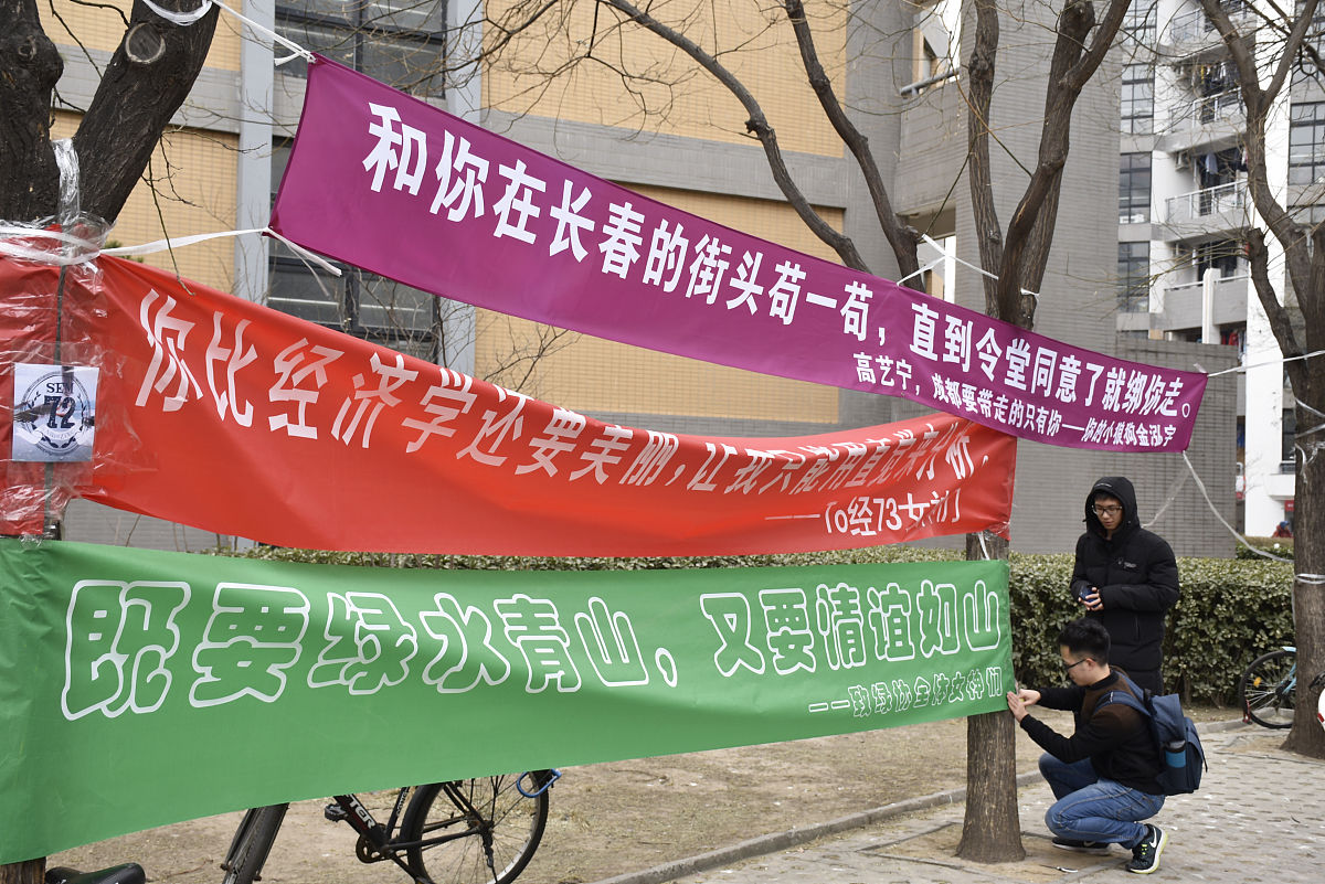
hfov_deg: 43.6
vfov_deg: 29.9
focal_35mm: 45
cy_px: 442
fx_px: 1657
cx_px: 662
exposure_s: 1/100
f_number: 5
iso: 100
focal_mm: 30
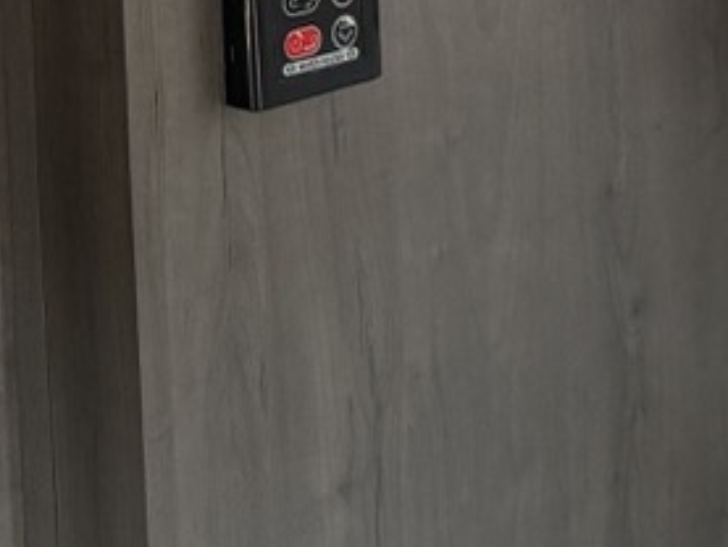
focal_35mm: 111
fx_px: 2335
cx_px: 139
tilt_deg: -3.3
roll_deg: +3.6
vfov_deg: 12.4
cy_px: -371
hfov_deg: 17.6
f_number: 1.78
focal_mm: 6.76
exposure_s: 1/121
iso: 160
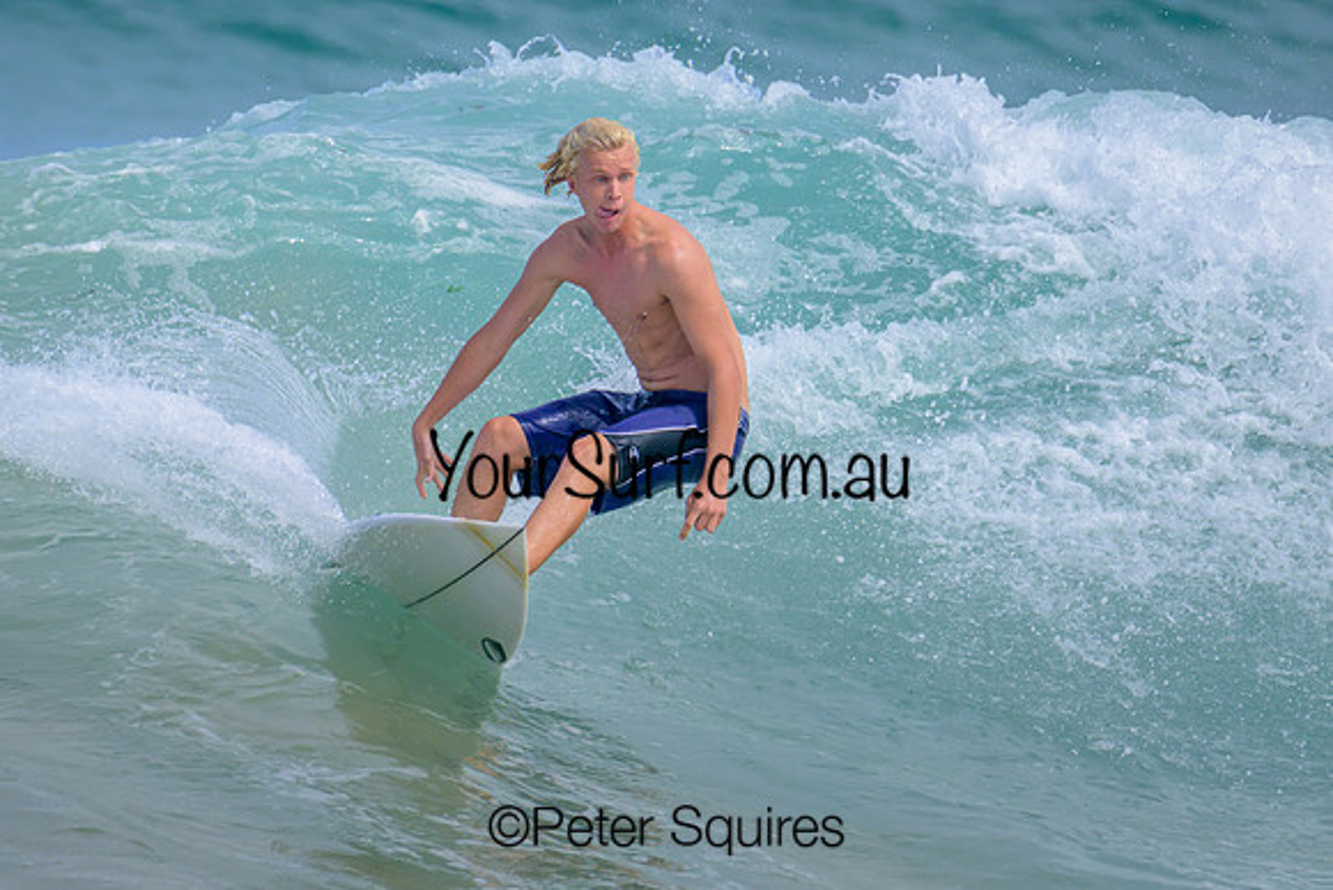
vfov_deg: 1.4
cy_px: 340
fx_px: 36603
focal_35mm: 988
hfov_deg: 2.1
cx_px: 754
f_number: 11
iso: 500
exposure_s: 1/2000
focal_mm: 800
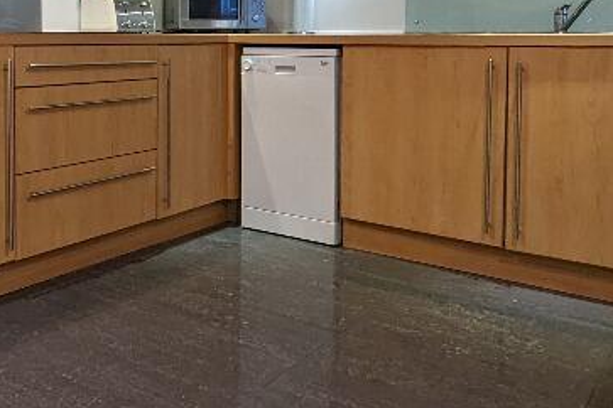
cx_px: 46
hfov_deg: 45.3
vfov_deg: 33.6
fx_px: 647
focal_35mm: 38
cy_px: 61
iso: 206
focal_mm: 1.95
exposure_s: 1/25
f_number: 2.2
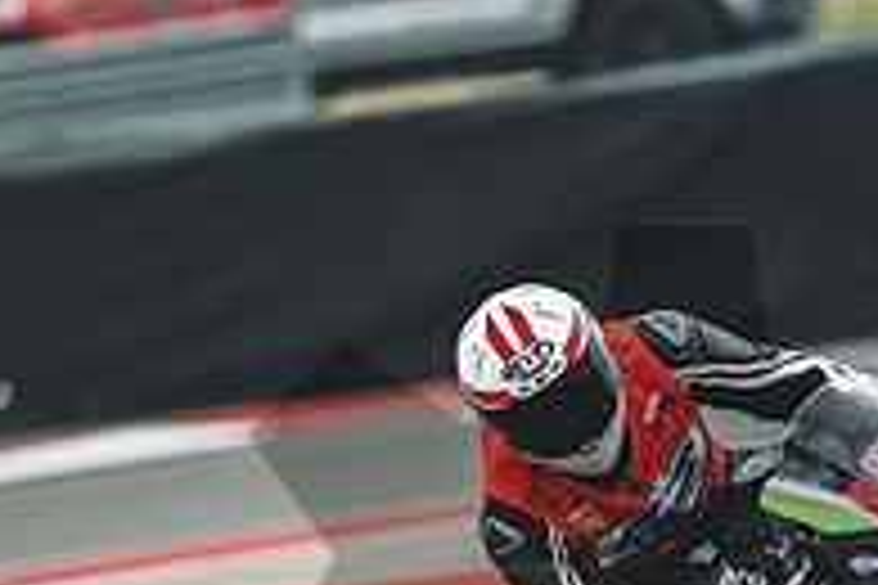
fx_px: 21778
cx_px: 684
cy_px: 776
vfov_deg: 1.5
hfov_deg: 2.3
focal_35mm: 893
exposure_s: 1/3200
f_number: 2
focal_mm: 200
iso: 1250
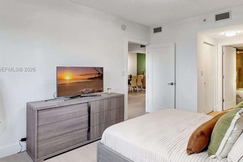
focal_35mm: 23
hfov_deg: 75.5
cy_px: 70
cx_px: 142
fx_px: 155
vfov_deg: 55.0
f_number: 13
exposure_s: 1/5
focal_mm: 16
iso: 640
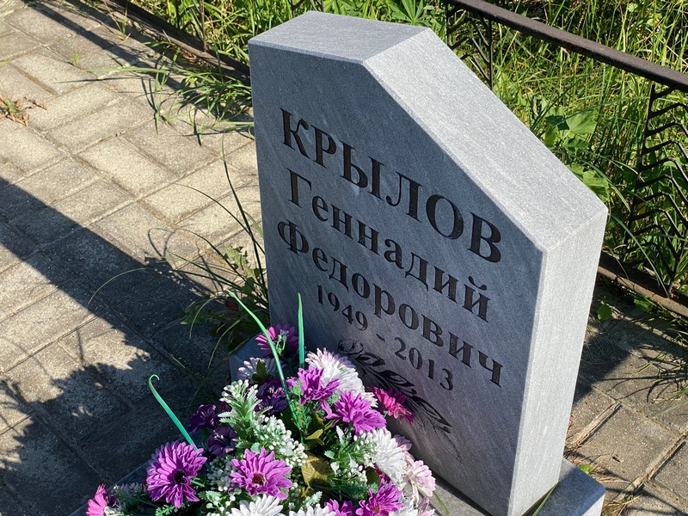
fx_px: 1034
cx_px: 344
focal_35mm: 52
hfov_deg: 36.8
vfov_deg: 28.0
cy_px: 258
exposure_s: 1/1065
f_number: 2
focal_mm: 6
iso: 20
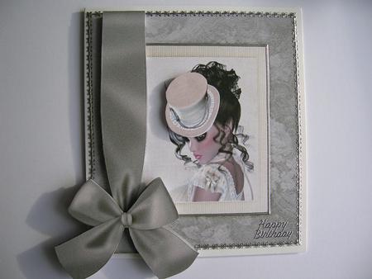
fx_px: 376
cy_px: 140
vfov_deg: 40.7
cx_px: 186
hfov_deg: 52.6
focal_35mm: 35
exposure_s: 1/245
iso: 50
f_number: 2.8
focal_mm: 5.4
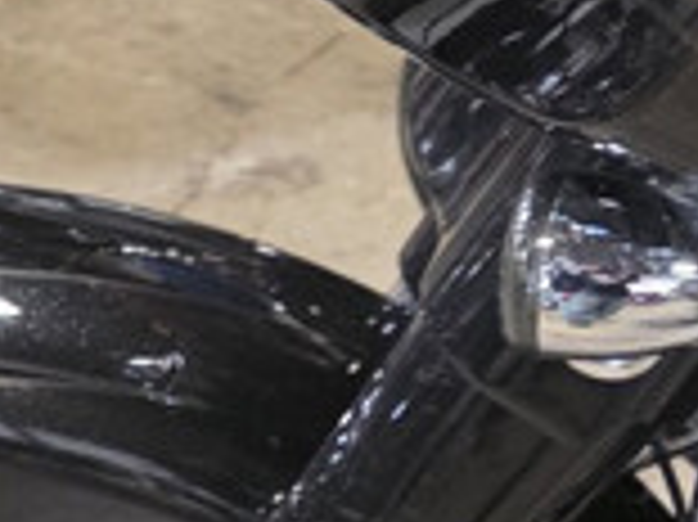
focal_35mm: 158
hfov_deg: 11.3
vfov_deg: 9.3
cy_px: -32
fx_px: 3183
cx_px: 1416
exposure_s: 1/120
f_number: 1.7
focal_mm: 6.3
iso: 2000
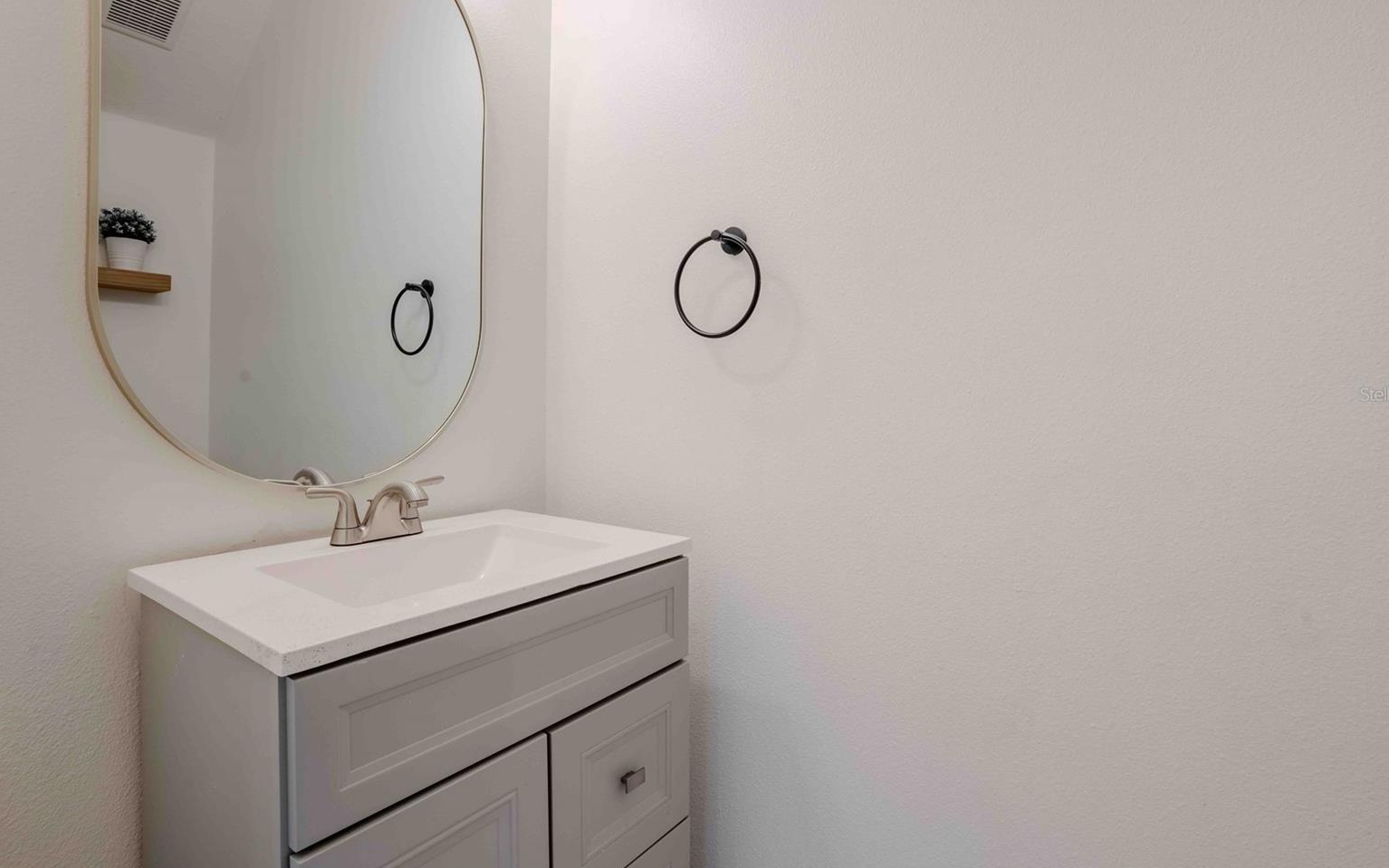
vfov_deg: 67.9
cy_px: 394
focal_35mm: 17
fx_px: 644
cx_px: 716
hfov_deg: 94.3
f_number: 10
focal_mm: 16
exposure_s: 1/800
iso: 800
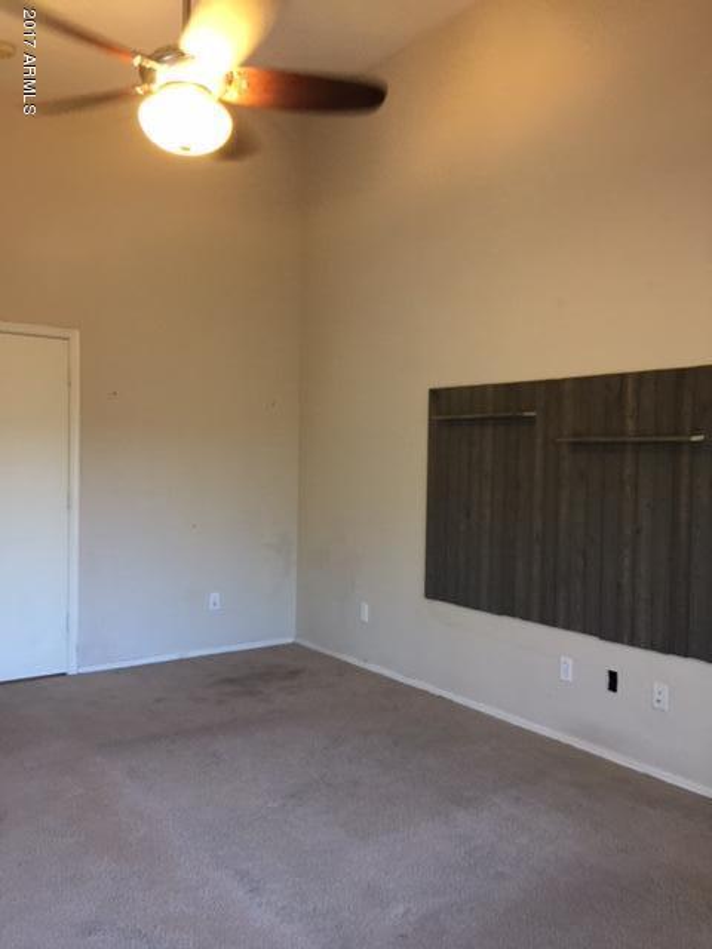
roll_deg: +0.2
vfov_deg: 61.7
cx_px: 356
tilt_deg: -1.3
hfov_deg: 48.2
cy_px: 474
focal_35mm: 29
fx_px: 795
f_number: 2.2
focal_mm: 4.15
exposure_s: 1/10
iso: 125
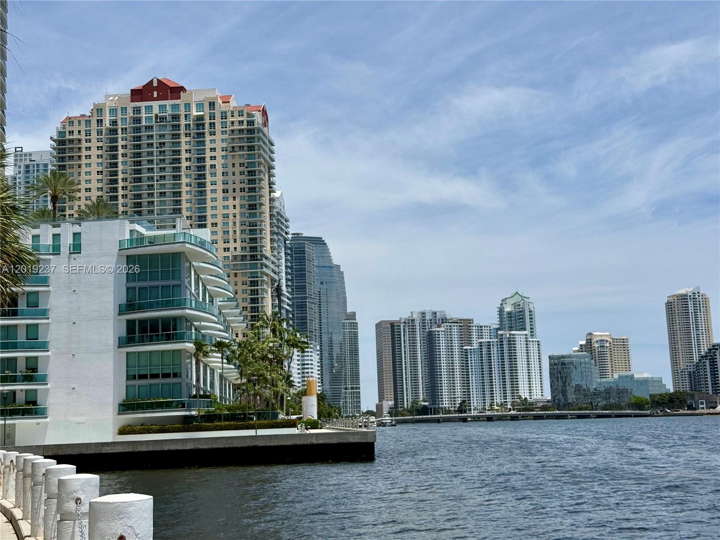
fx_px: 998
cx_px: 360
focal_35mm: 48
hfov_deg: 39.7
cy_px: 270
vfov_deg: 30.3
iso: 80
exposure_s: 1/11364
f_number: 1.78
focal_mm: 6.76
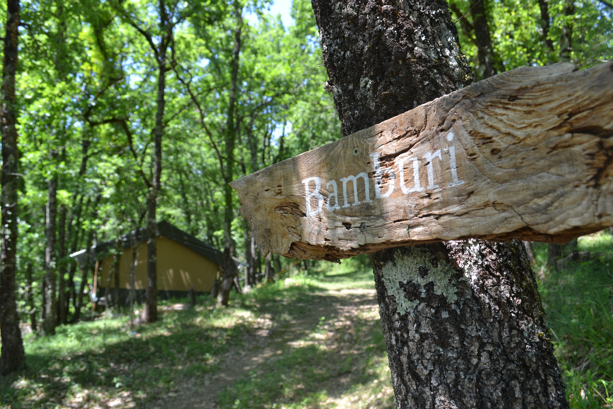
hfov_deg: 67.4
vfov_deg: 47.9
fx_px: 460
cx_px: 306
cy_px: 204
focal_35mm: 27
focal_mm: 18
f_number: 5.6
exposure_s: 1/80
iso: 100
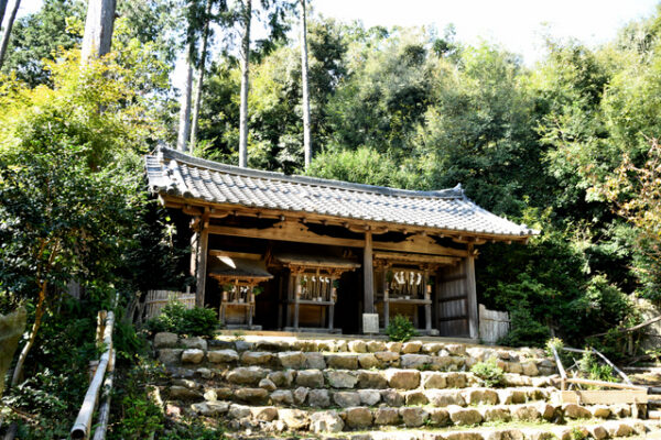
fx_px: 569
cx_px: 330
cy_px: 220
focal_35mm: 31
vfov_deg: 42.3
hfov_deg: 60.3
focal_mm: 31
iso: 400
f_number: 11
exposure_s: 1/10
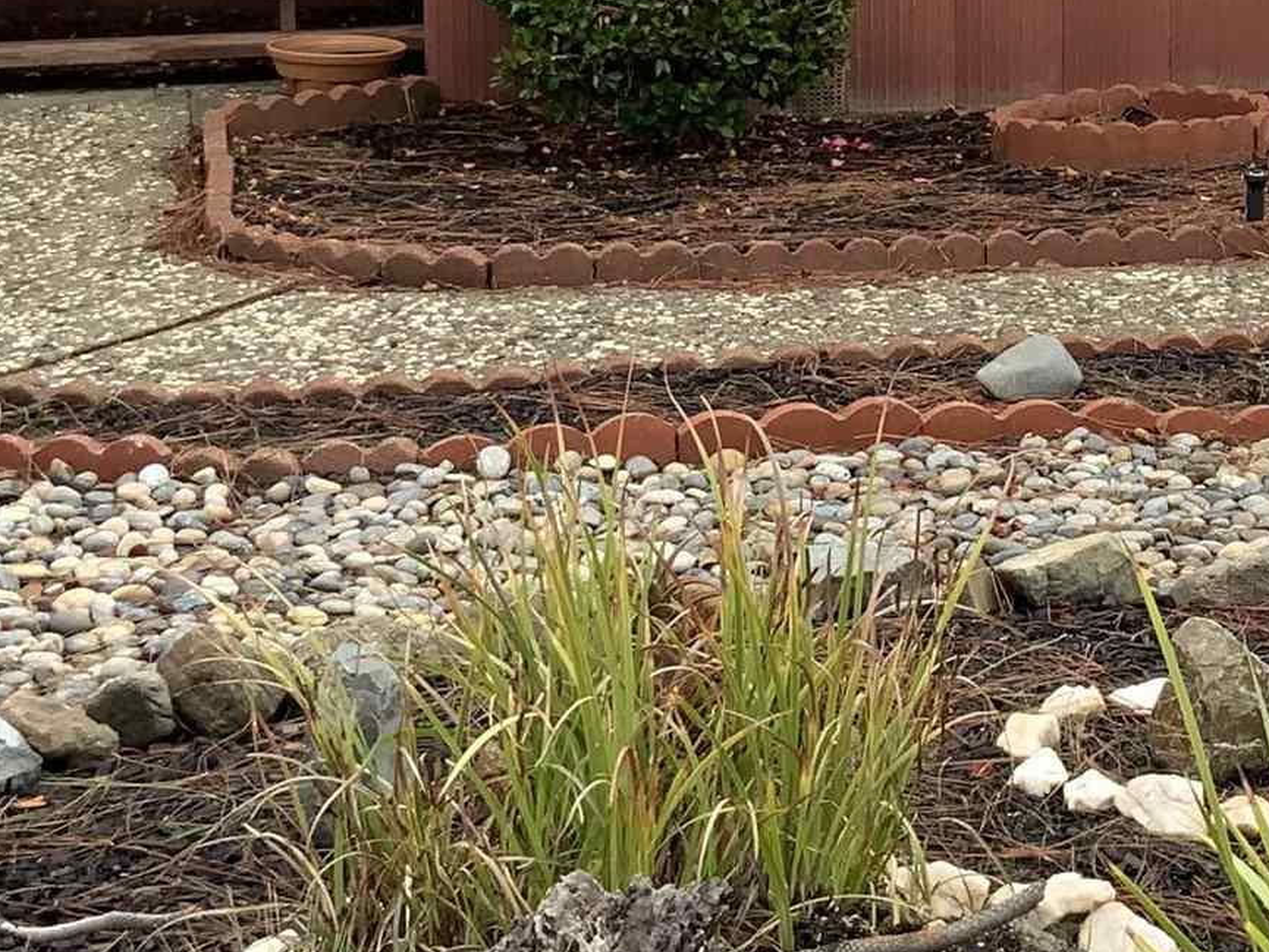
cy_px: -252
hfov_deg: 18.3
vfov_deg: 13.9
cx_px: 1403
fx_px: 3776
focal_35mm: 103
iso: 16
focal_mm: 3
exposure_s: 1/122
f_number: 1.8
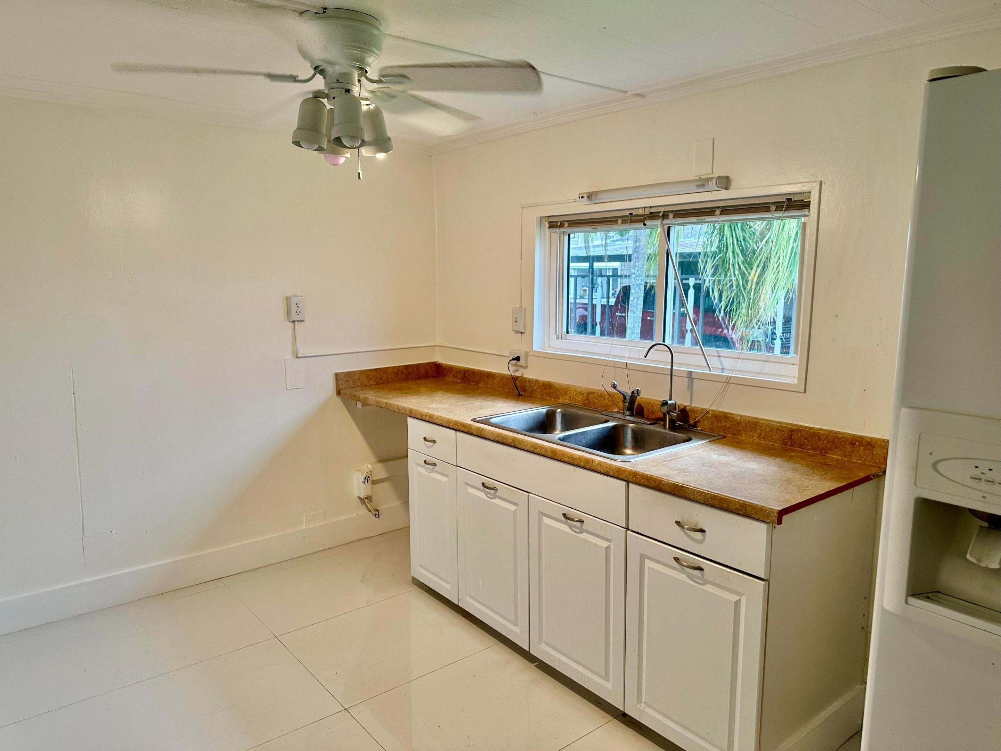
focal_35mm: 24
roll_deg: -0.5
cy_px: 376
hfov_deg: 71.6
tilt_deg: -9.0
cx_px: 500
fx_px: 694
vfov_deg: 56.8
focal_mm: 6.86
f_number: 1.78
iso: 160
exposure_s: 1/60
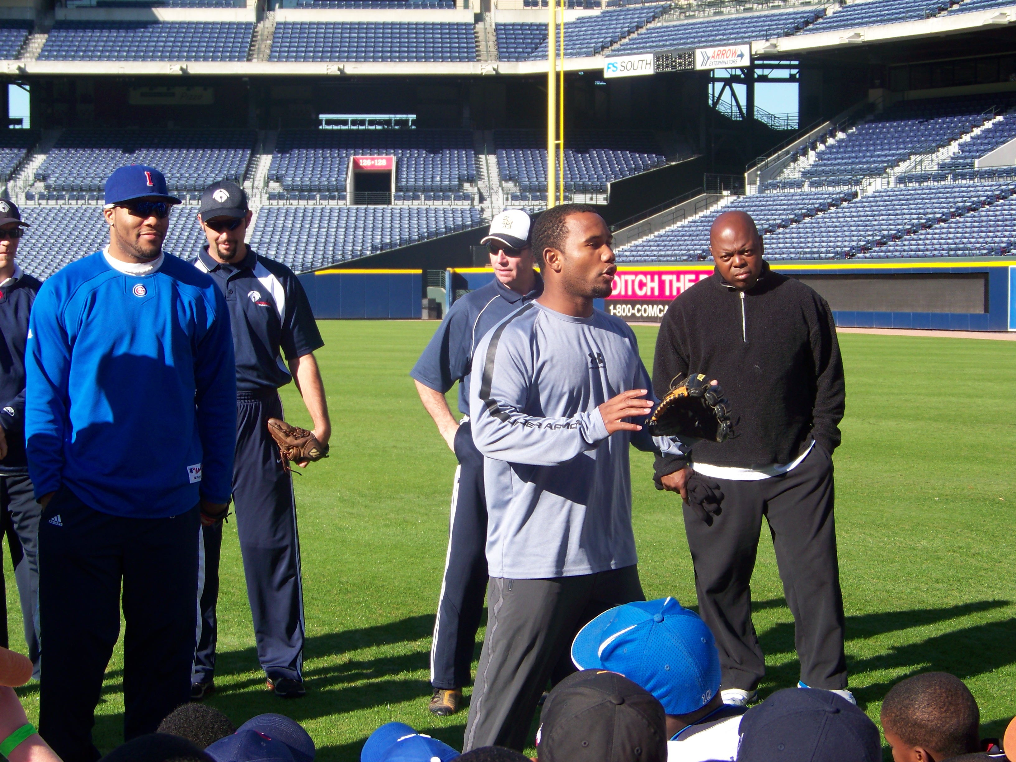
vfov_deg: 21.0
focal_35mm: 70
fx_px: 2055
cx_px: 508
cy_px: 381
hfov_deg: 27.8
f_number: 3.2
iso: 64
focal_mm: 11.7
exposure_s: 1/400
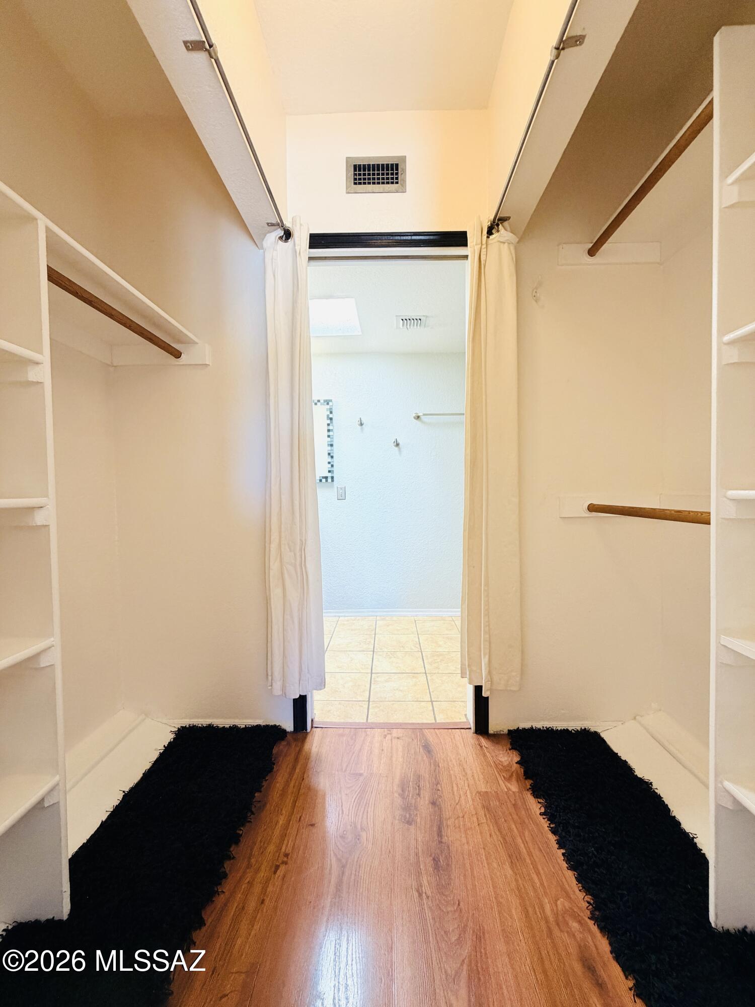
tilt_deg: -1.8
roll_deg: +0.6
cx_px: 378
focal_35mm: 14
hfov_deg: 85.7
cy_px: 504
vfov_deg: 102.1
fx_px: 407
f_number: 2.2
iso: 250
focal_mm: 2.22
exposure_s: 1/120
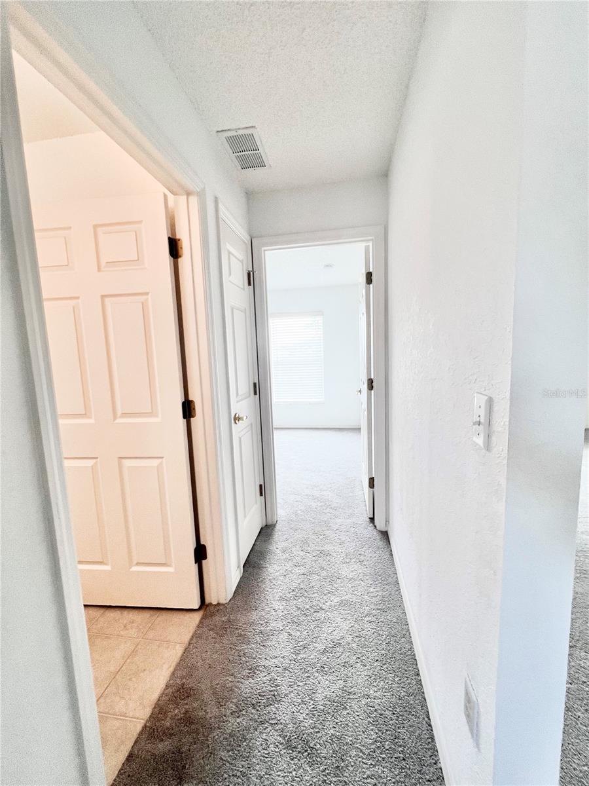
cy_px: 393
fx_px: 295
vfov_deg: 106.2
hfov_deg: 89.9
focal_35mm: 13
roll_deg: +2.6
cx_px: 294
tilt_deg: -6.2
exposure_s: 1/120
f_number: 1.8
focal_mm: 1.57
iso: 100
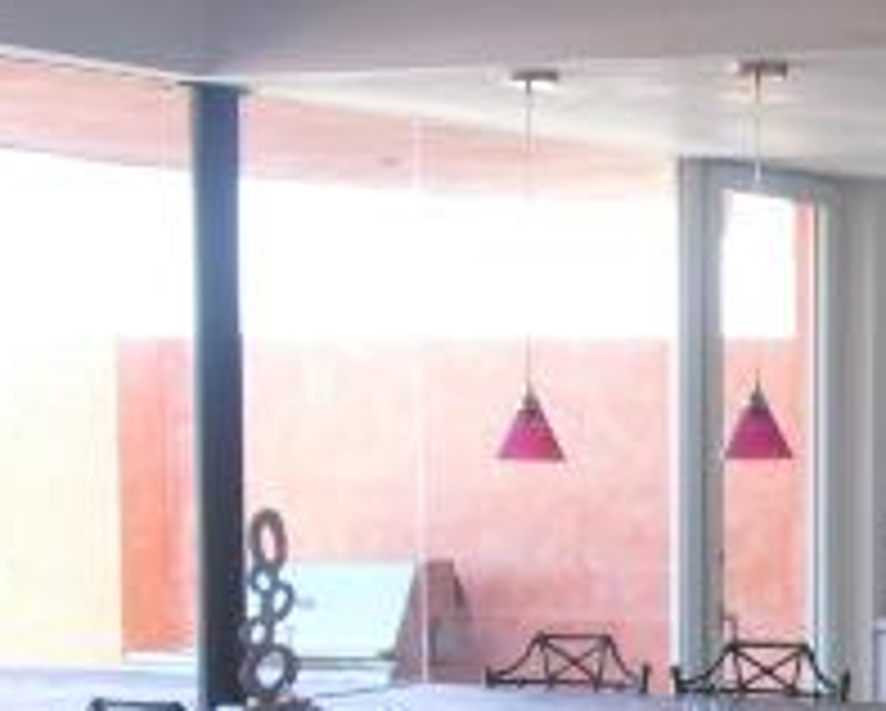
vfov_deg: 13.2
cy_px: 837
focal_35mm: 114
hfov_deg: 16.0
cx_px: 1129
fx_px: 2992
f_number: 3.1
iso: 100
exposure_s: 1/60
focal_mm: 6.3
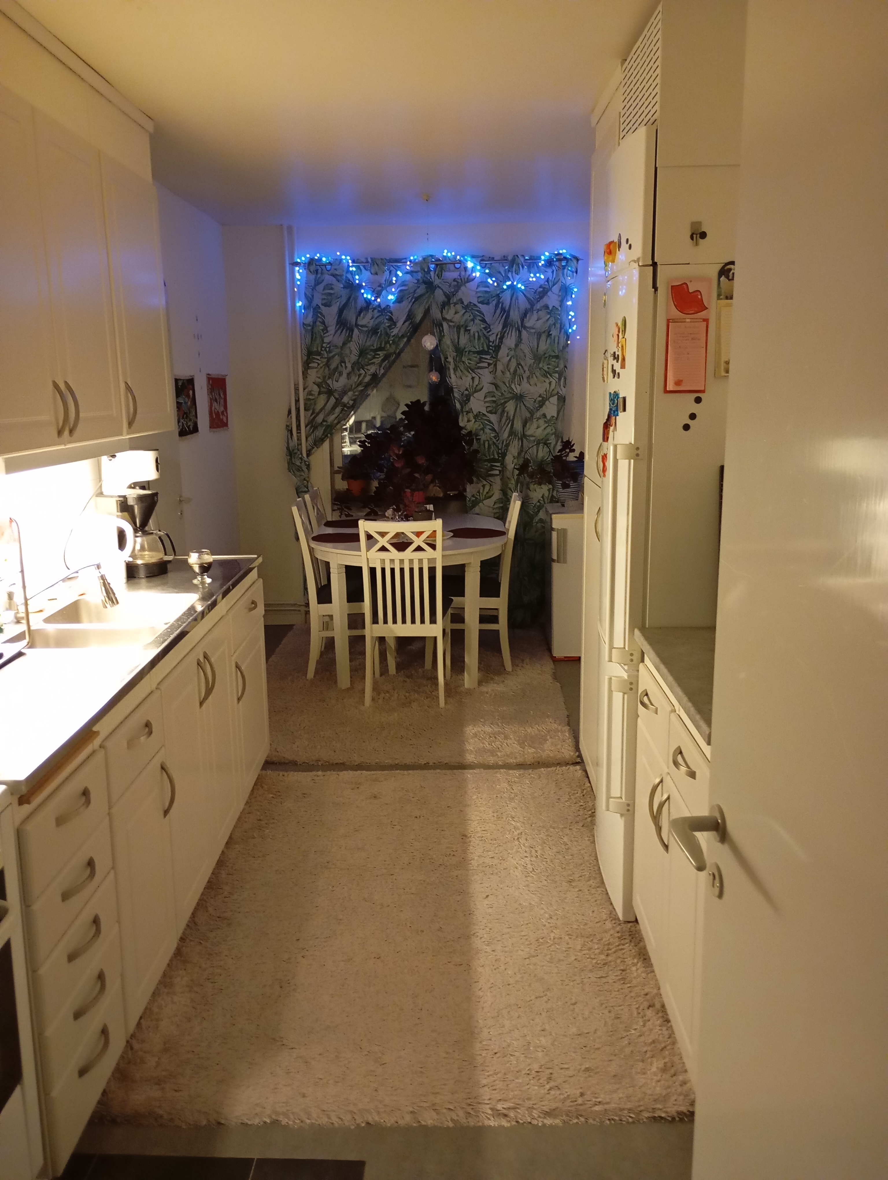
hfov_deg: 49.9
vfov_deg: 63.4
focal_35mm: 28
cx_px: 444
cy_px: 590
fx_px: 955
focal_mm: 4.27
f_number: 1.8
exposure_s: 1/20
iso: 2036
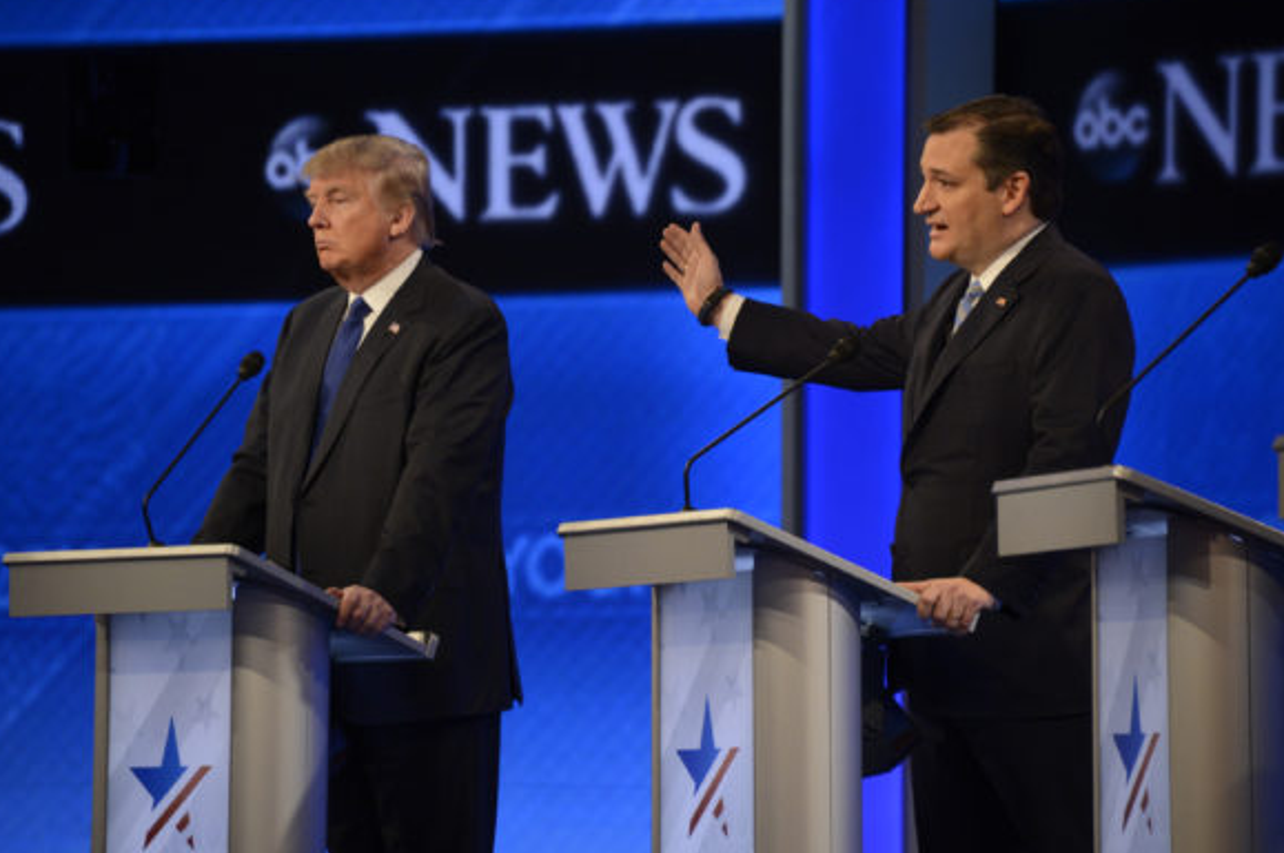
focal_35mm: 337
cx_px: 676
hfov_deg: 6.1
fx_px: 12009
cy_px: 446
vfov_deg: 4.1
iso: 3200
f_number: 5.6
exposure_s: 1/125
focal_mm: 300
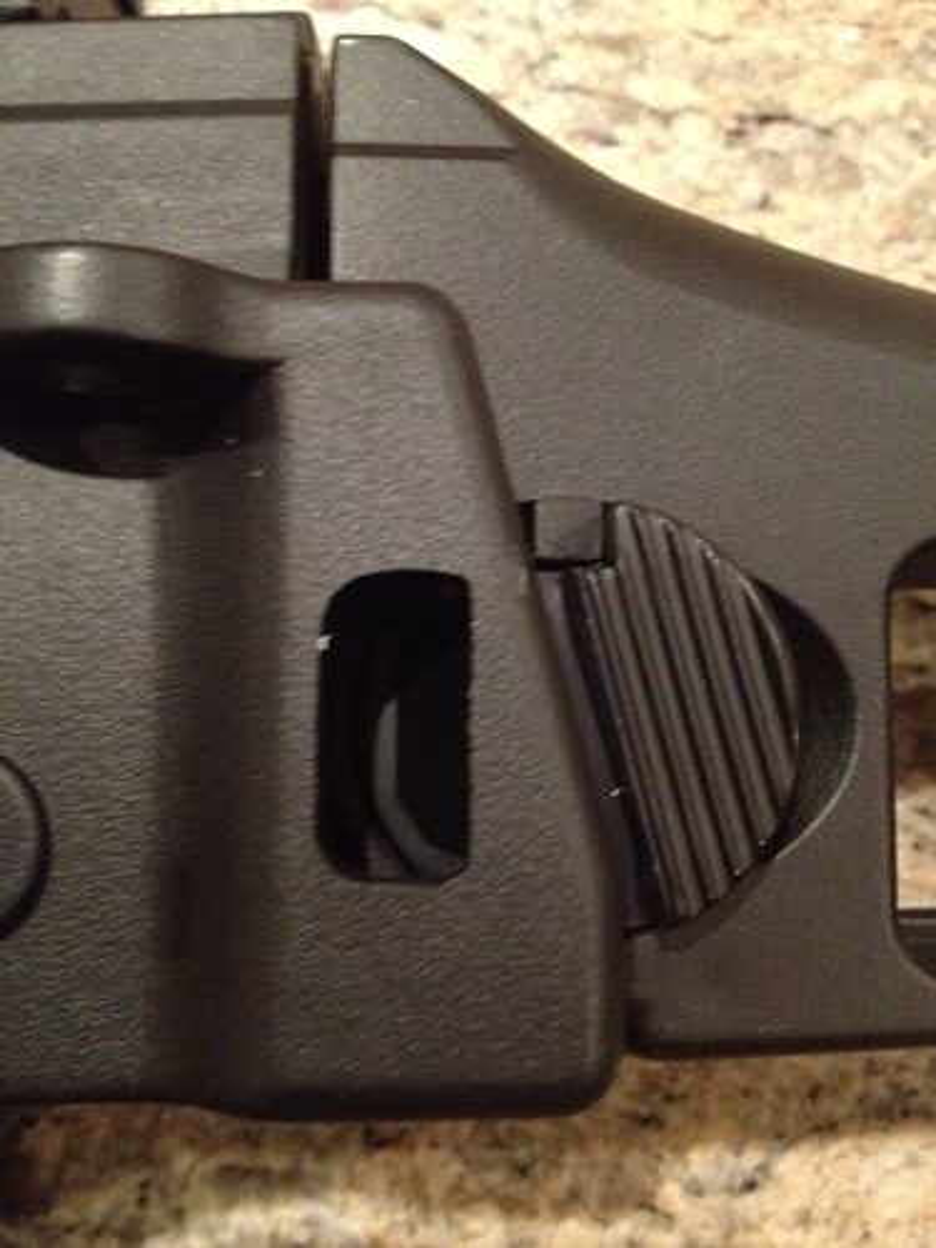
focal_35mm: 35
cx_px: 468
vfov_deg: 52.6
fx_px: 1262
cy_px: 624
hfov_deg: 40.7
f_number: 2.4
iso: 800
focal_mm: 4.28
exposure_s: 1/15
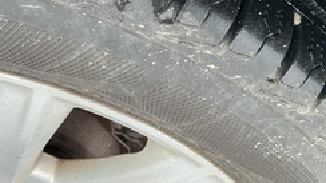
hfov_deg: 41.3
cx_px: 163
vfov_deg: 23.3
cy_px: 19
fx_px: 432
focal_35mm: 50
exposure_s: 1/73
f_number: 1.8
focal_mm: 3
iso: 64
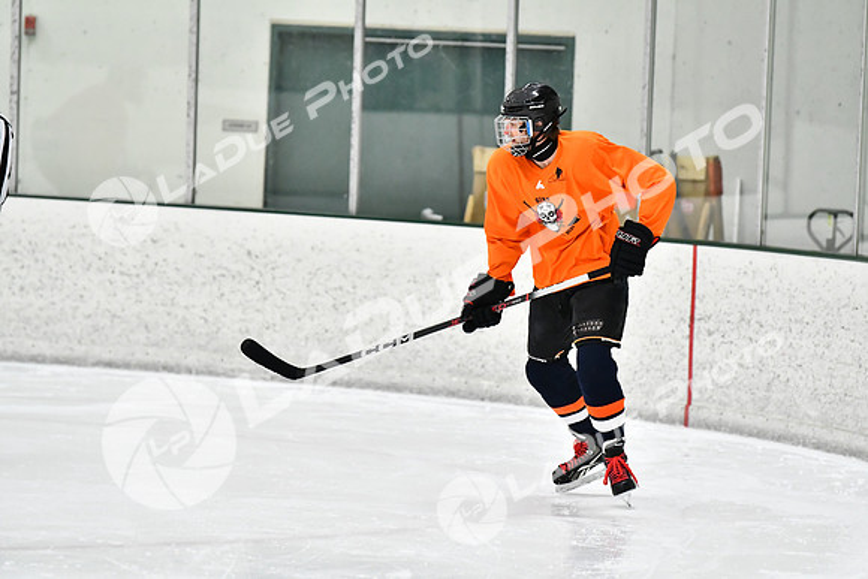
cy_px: 290
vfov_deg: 7.3
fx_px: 4522
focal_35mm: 188
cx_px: 434
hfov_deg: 11.0
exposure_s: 1/1250
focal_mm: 125
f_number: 2.8
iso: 5000
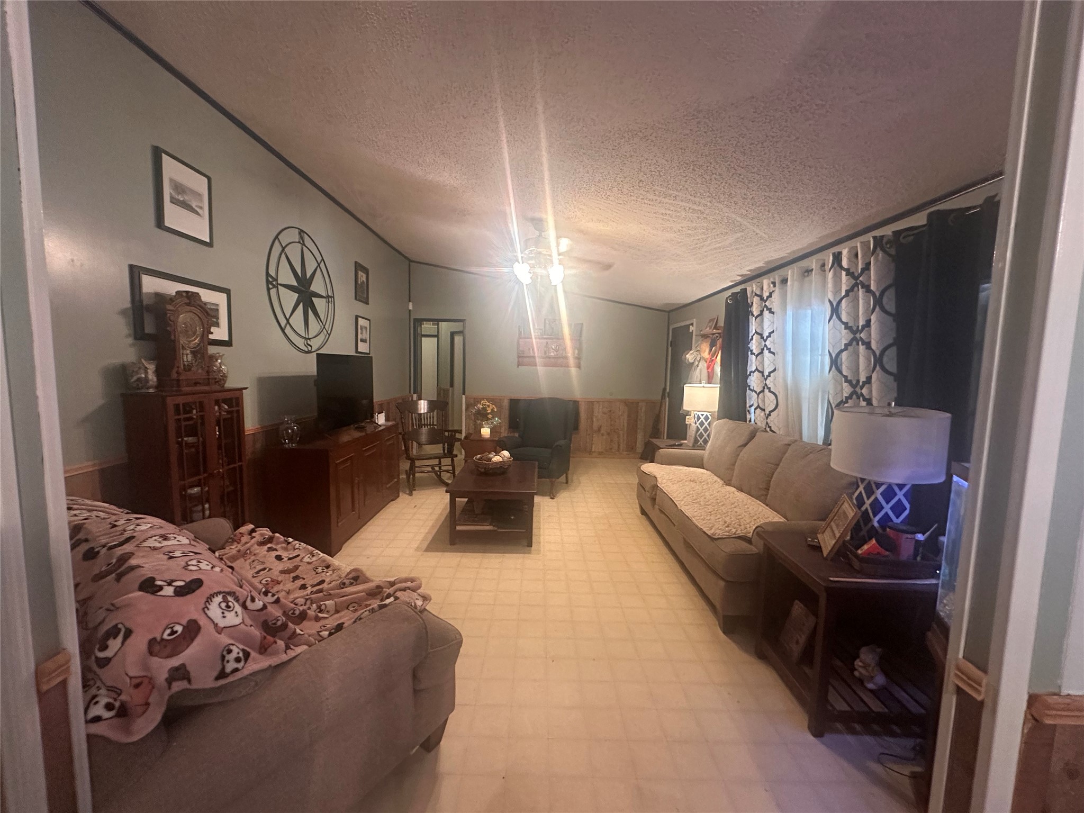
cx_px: 542
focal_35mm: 14
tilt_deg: -5.3
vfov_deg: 85.7
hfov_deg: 102.1
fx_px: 438
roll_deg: -1.7
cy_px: 406
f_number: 2.2
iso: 640
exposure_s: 1/60
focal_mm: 2.22
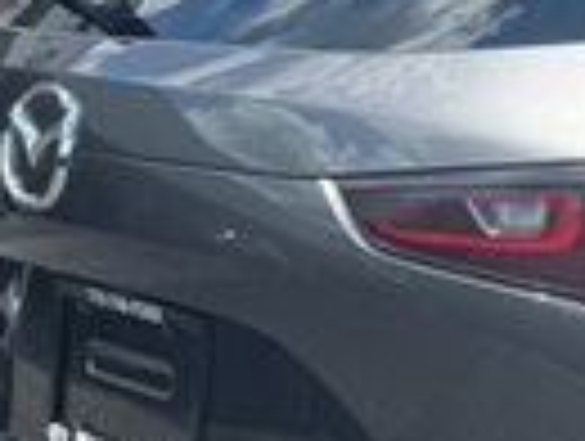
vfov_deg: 12.5
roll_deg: +0.0
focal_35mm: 118
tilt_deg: -11.9
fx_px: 1998
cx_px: 1116
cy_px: 400
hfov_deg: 14.3
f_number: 1.78
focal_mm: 6.76
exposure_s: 1/2833
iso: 80
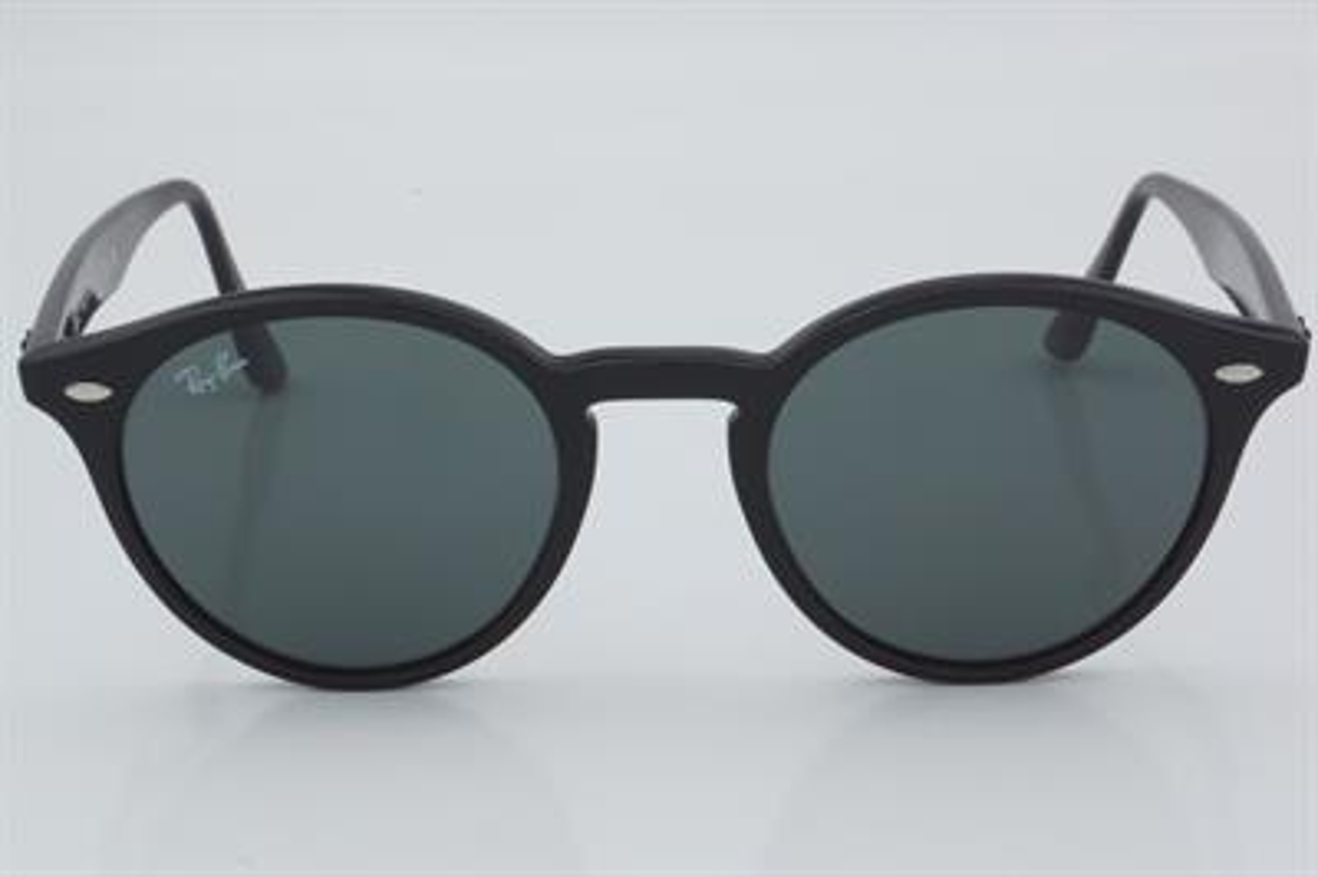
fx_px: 3018
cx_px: 659
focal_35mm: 82
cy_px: 438
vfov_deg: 16.5
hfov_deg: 24.6
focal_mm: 55
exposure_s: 1/3
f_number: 32
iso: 100
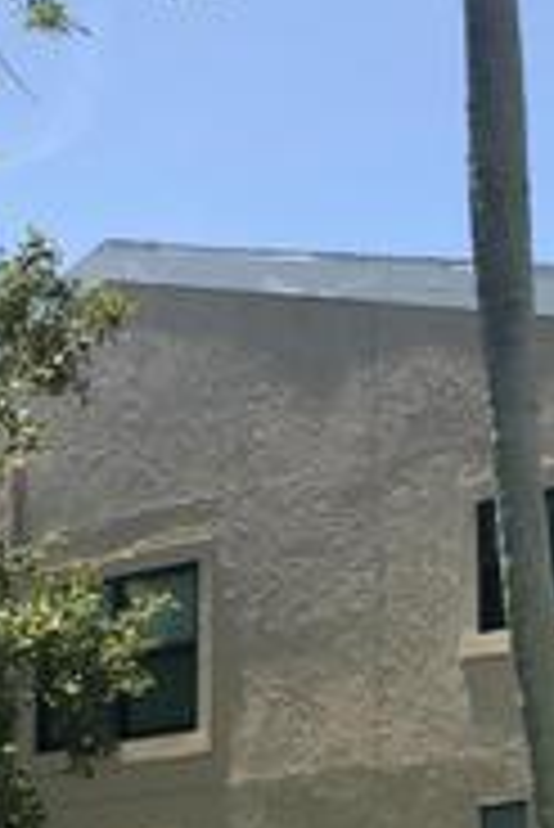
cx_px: 698
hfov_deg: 17.0
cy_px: 706
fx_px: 1751
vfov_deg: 26.0
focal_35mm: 76
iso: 20
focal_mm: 3.99
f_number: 1.8
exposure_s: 1/1350
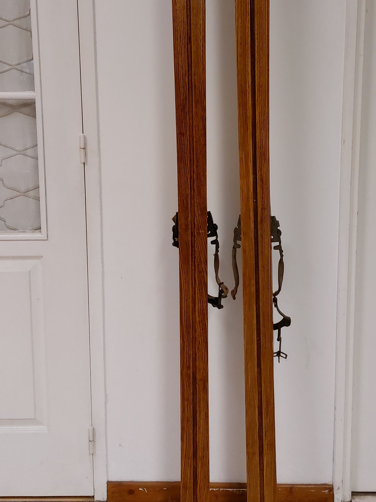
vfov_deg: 45.1
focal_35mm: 41
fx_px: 594
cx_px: 222
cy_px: 171
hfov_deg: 35.0
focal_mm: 5.23
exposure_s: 1/100
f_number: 1.8
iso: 320
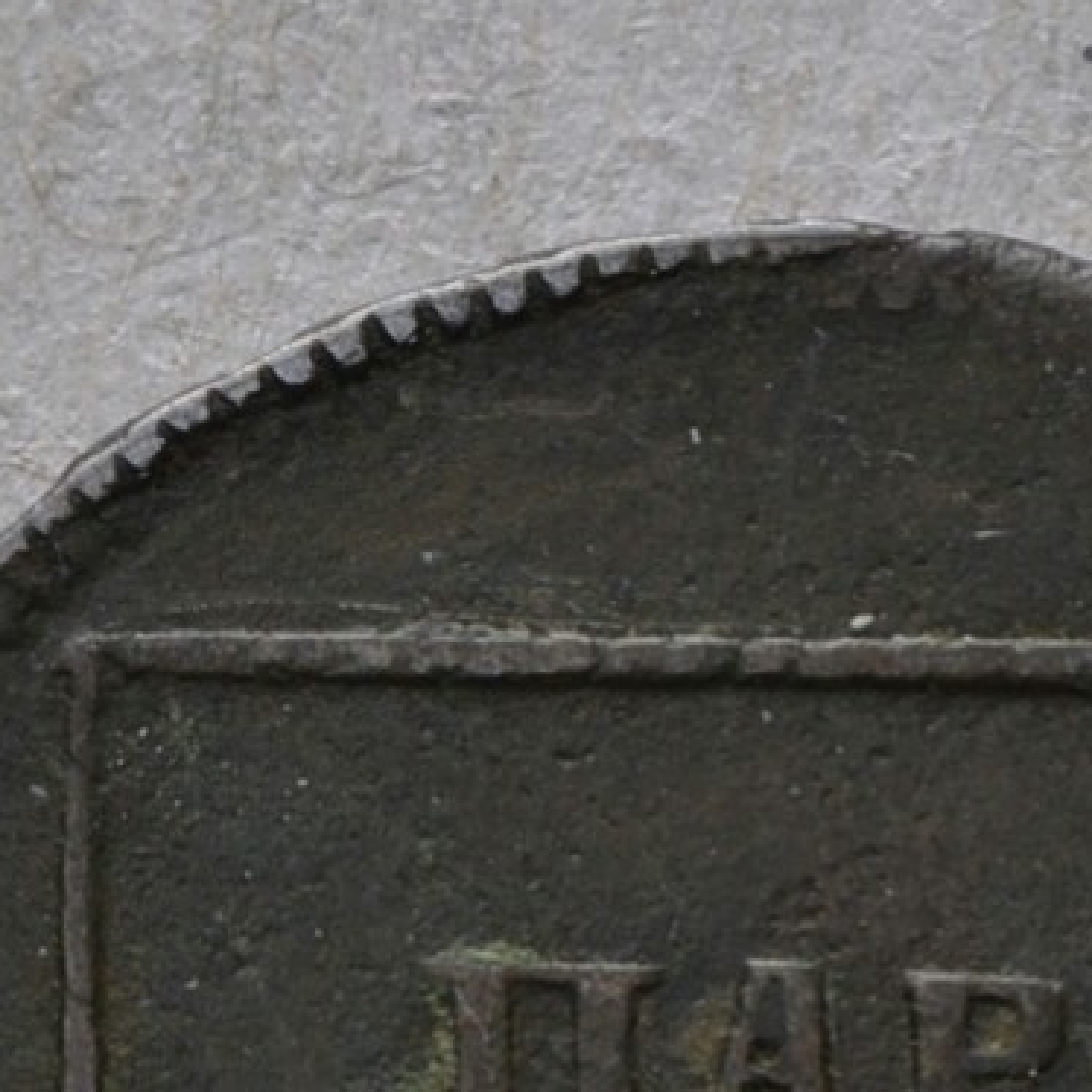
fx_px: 16446
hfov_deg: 3.8
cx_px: -853
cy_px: 1512
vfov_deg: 3.8
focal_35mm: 461
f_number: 14
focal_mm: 55
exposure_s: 1/200
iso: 400
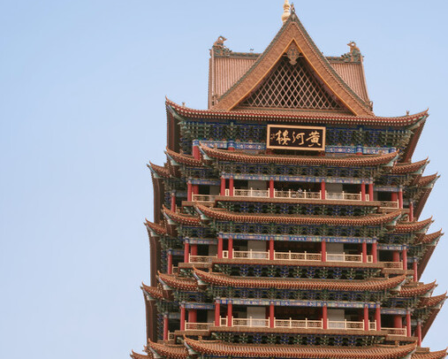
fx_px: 1368
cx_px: 297
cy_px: 305
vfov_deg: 14.8
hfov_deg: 18.6
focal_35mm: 103
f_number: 9
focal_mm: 31
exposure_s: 1/200
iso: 100
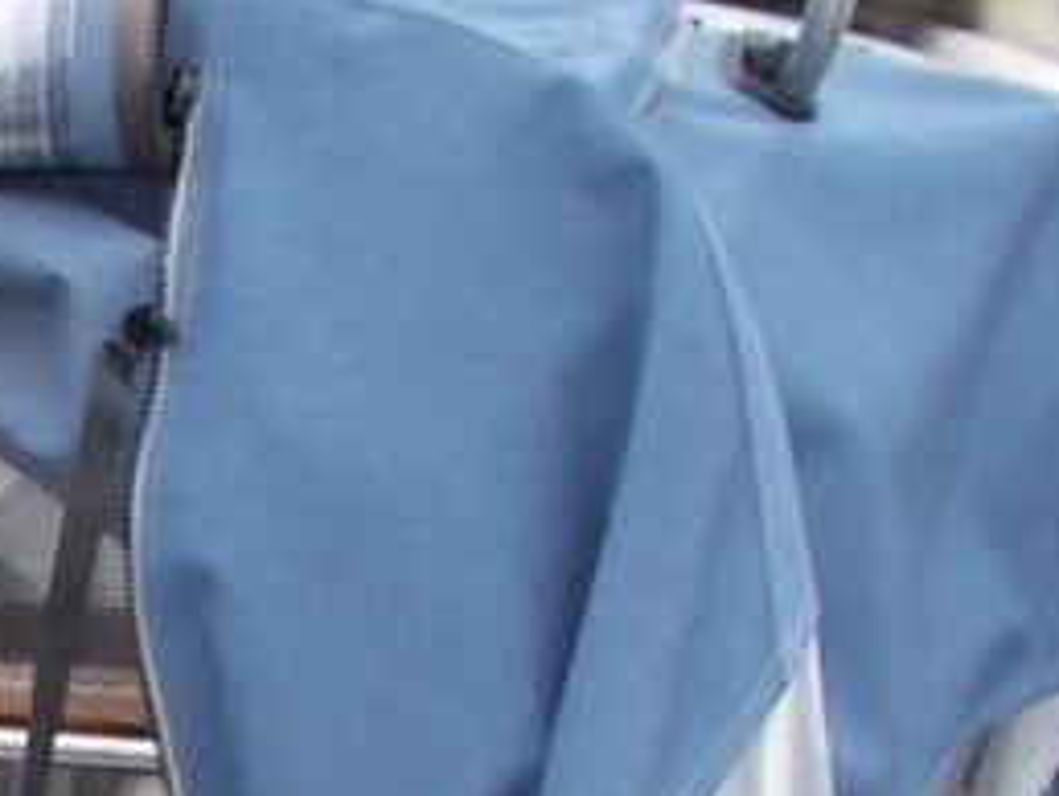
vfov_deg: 13.4
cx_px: -488
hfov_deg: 17.3
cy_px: 1272
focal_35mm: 103
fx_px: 3154
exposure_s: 1/60
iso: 80
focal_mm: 4.6
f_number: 3.2
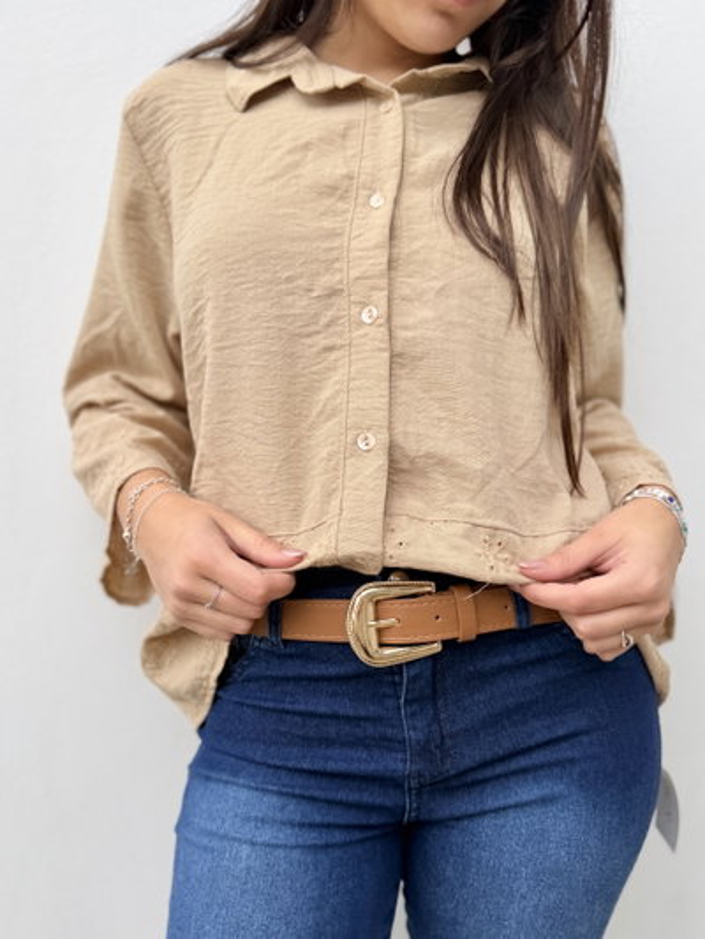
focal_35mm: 24
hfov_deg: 56.8
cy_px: 470
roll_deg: +1.4
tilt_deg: -7.5
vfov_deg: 71.6
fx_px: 651
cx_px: 352
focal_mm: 6.76
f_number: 1.78
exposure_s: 1/443
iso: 80
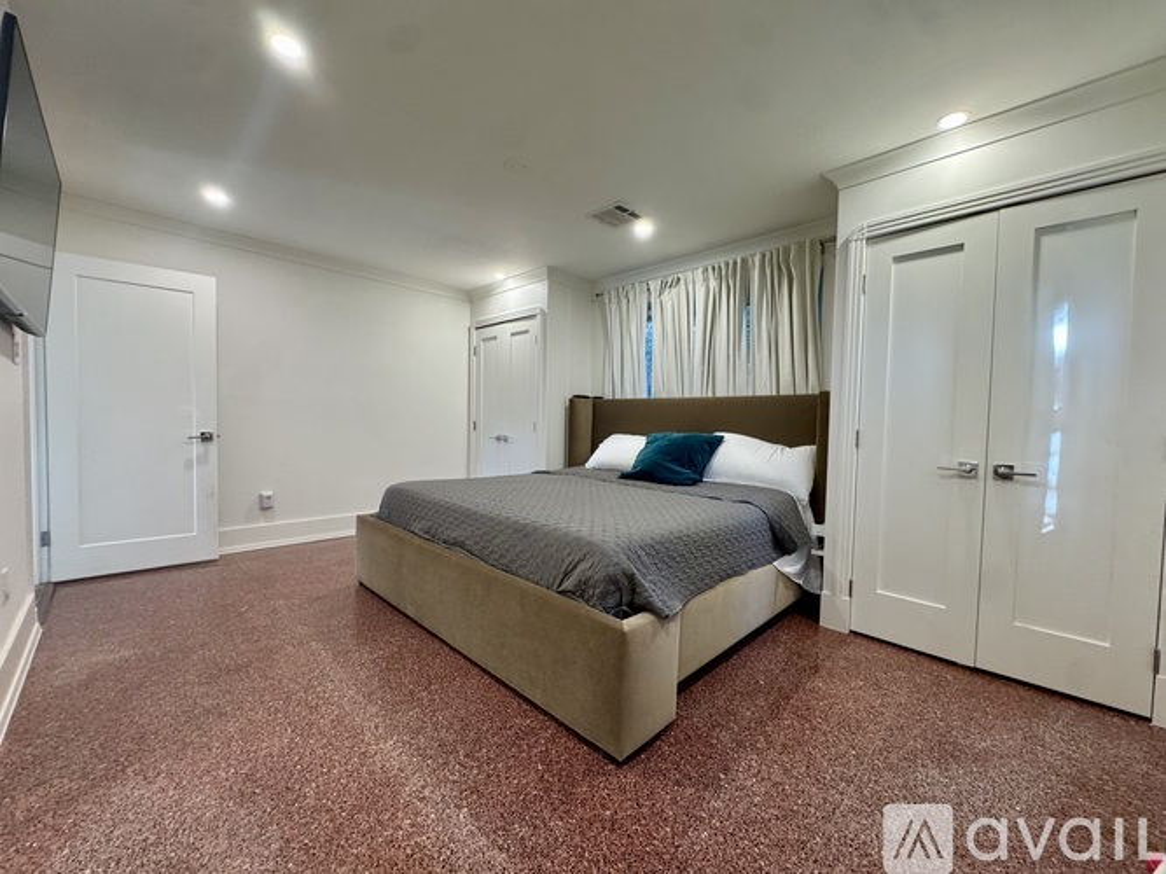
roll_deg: -0.5
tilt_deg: -1.6
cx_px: 583
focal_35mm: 14
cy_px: 437
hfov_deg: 102.1
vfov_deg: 85.7
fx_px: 471
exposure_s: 1/60
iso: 200
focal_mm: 2.22
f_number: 2.2
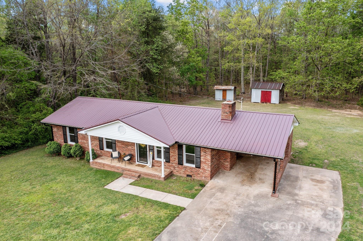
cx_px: 182
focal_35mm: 28
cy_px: 120
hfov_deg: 65.5
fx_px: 282
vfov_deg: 46.4
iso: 100
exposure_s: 1/200
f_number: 5
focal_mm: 10.26
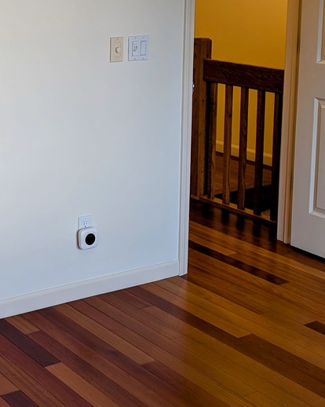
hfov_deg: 22.4
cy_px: 79
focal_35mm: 65
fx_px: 782
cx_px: -15
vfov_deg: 28.5
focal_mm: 6.9
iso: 26
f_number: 1.68
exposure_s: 1/120
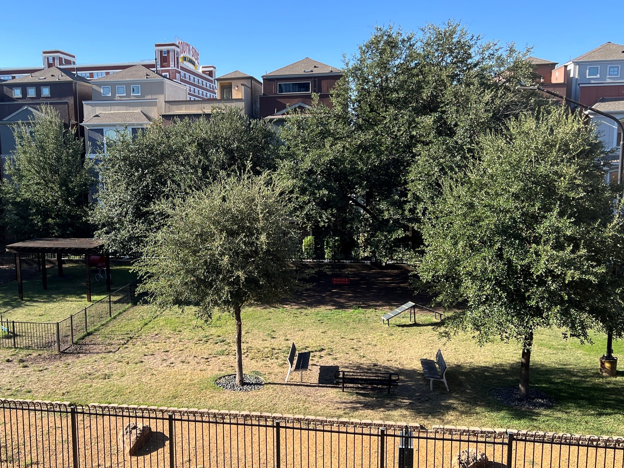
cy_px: 237
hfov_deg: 51.9
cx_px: 222
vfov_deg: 40.7
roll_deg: -0.1
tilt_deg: -8.7
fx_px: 631
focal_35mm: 35
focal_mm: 5.7
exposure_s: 1/1669
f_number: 1.5
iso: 50
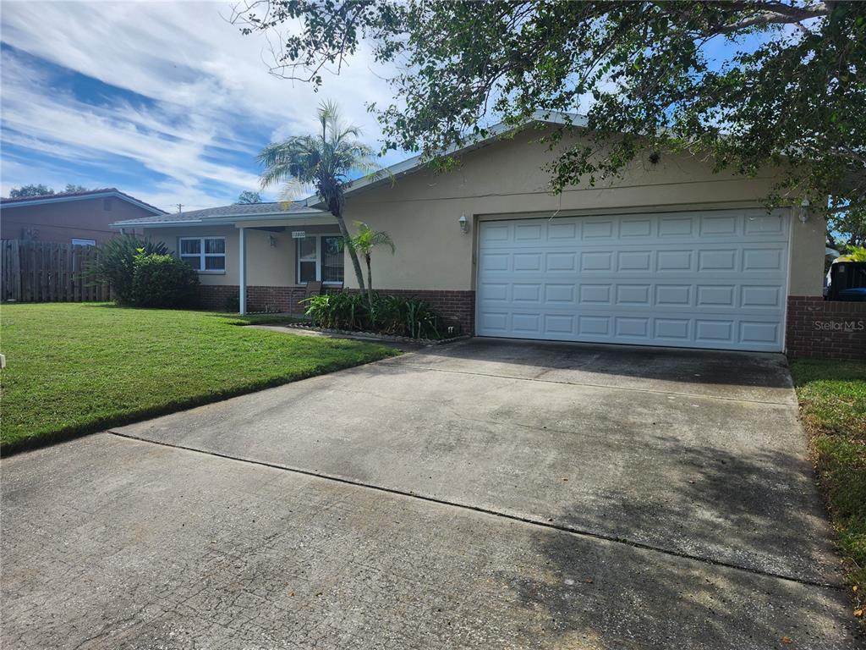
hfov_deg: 73.9
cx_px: 433
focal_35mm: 23
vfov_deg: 58.9
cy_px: 325
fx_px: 575
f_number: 1.8
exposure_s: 1/1641
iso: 25
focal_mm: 5.54
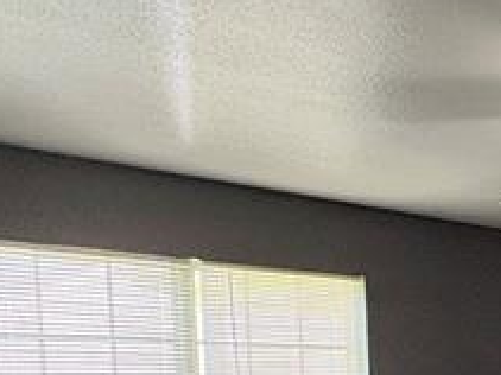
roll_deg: +1.1
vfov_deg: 20.0
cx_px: 670
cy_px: 472
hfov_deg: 24.5
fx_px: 984
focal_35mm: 68
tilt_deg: -4.8
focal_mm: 2.22
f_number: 2.2
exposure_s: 1/87
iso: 200
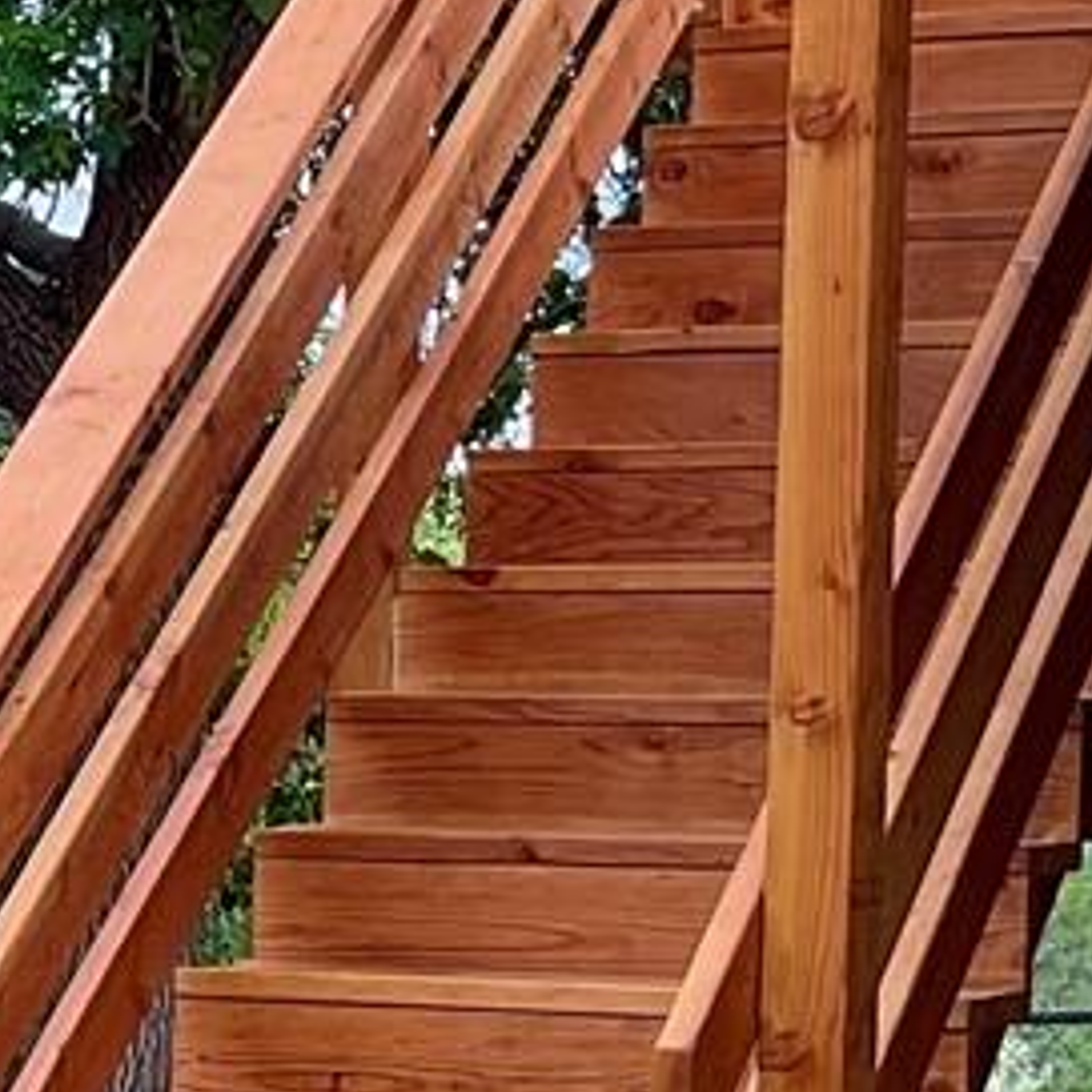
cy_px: 1104
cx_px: -988
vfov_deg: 11.4
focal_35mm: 151
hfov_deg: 10.7
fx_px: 5389
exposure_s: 1/122
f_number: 1.8
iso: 20
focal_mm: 3
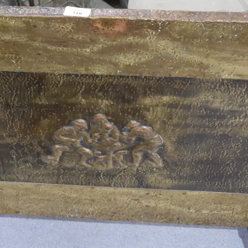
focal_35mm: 77
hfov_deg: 22.4
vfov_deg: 22.5
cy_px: 113
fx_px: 624
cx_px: 98
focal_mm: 25
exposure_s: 1/60
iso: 2000
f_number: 5.3
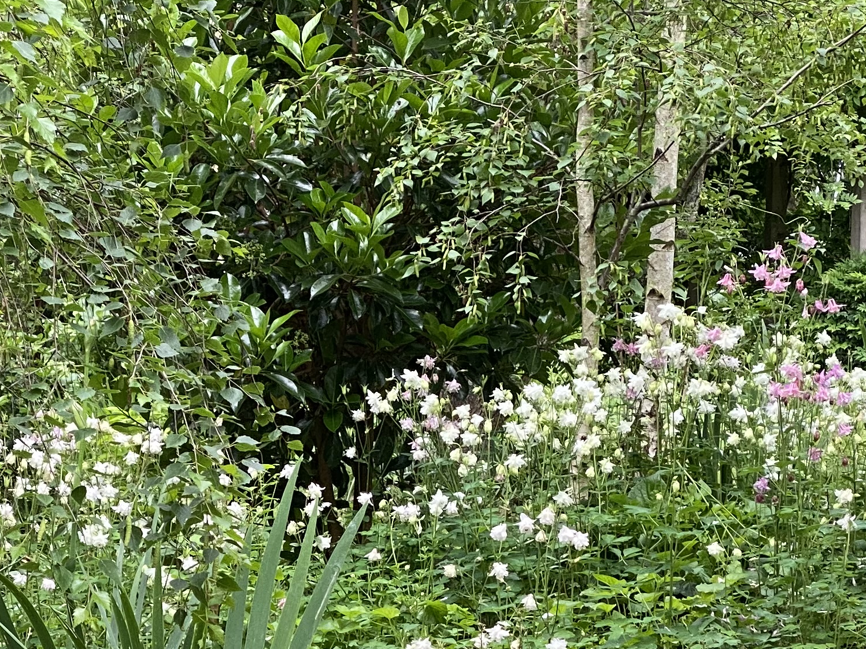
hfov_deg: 14.1
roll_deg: -1.4
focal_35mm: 140
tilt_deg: -2.3
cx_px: 263
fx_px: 3502
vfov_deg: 10.5
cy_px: 663
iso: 32
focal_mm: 6
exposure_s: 1/122
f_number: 2
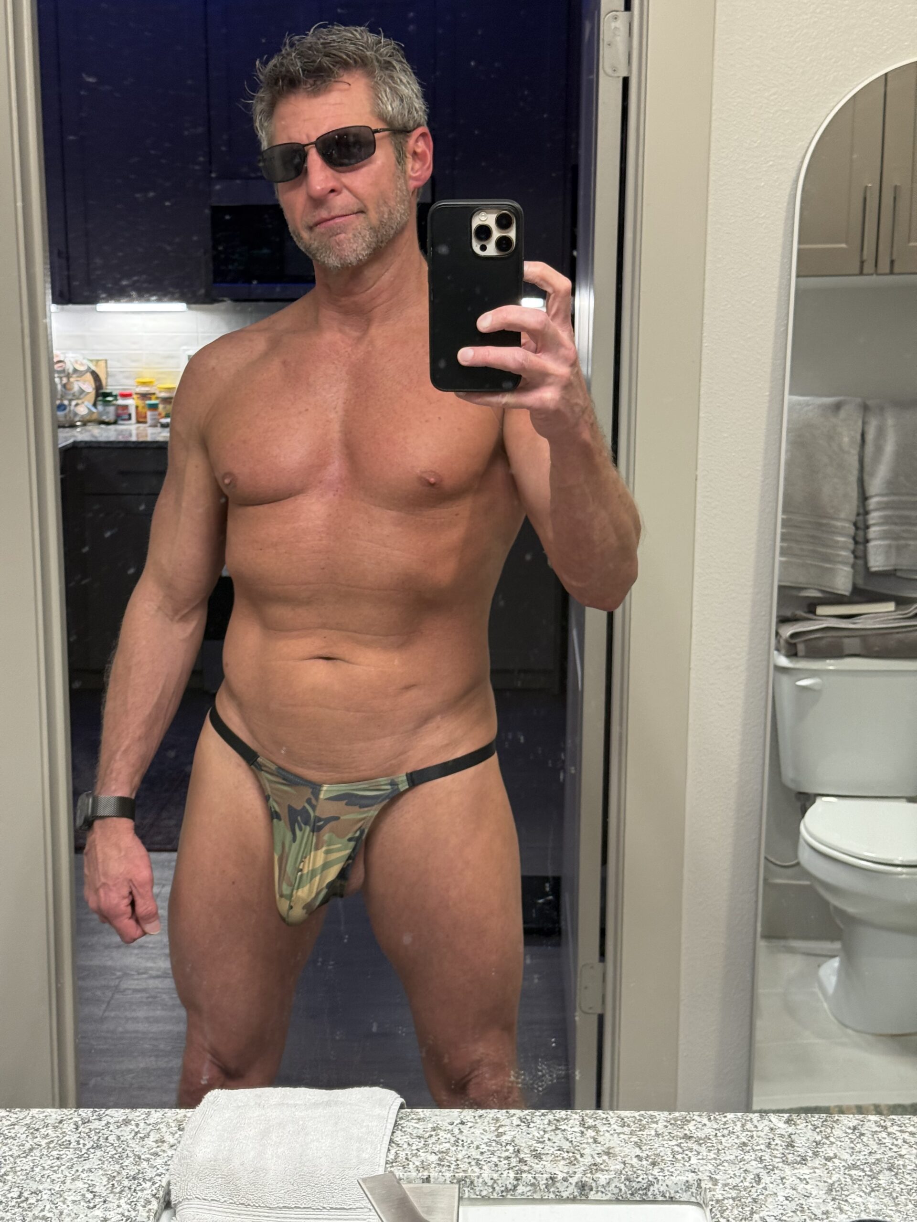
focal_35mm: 48
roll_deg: -1.1
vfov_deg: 39.7
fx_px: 1695
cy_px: 611
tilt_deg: -11.5
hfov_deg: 30.3
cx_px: 458
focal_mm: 6.76
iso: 160
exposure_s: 1/60
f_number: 1.78
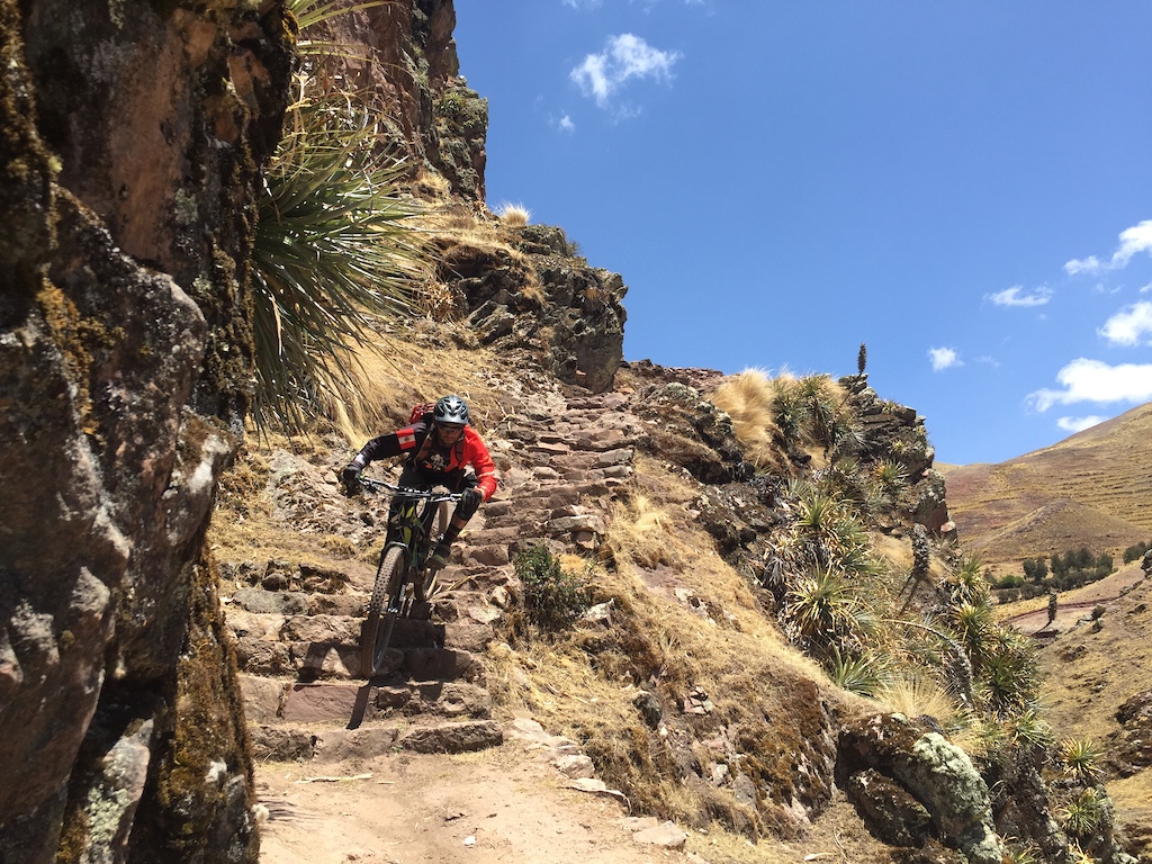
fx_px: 965
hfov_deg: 61.7
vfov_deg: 48.2
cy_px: 432
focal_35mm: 29
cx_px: 576
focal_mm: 4.15
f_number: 2.2
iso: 32
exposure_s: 1/1041
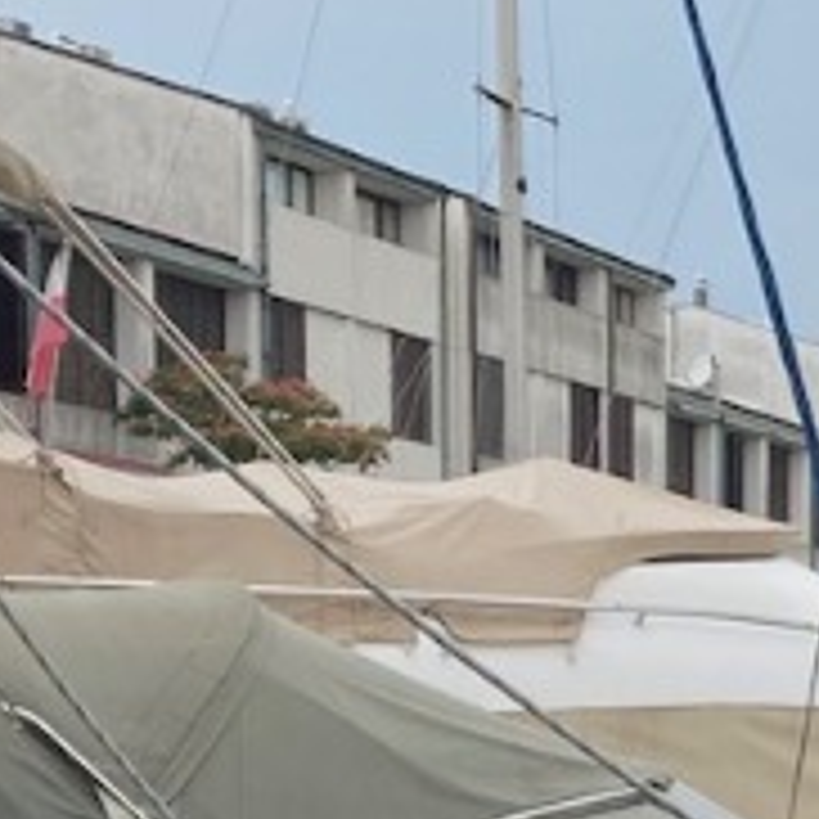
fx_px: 3721
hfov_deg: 12.1
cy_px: 1215
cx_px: 1125
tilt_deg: -7.3
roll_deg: -1.5
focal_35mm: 139
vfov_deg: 12.0
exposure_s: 1/274
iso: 20
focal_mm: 3.99
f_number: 1.8
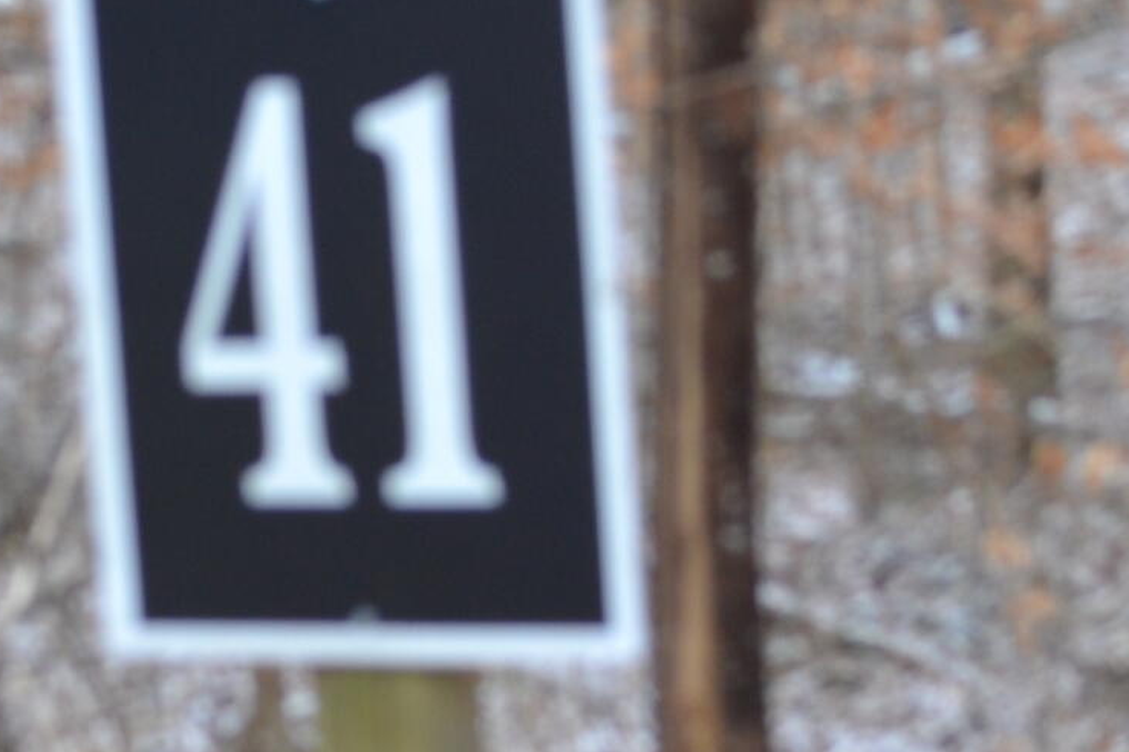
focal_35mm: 183
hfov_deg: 11.2
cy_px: 156
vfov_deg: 7.5
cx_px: 291
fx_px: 5739
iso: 250
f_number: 5.6
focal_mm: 30
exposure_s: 1/125
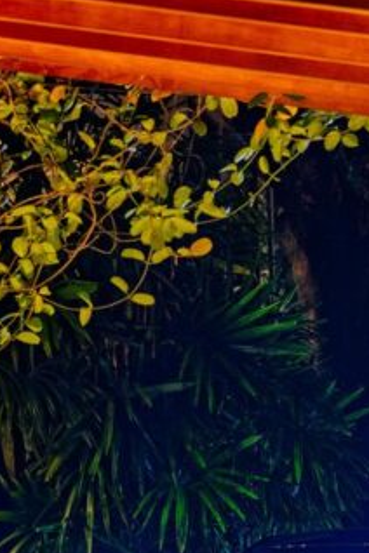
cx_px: 517
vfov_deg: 11.2
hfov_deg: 7.5
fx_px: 2783
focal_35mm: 181
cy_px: 581
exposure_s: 1/20
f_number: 1.8
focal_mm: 50
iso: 560
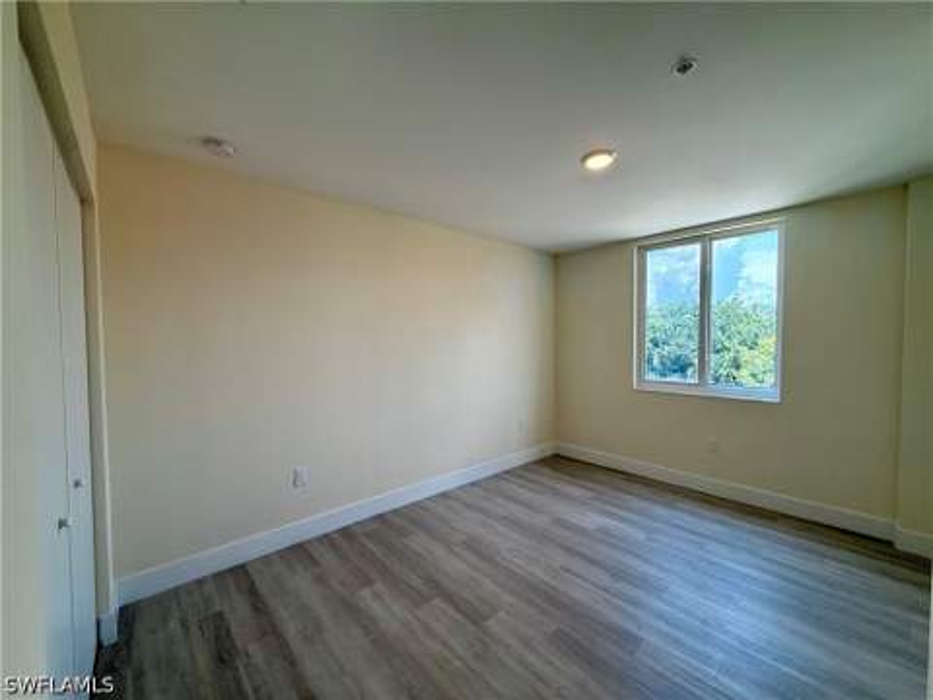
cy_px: 350
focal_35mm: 14
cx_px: 466
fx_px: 377
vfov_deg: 85.7
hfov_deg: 102.1
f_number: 2.2
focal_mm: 2.22
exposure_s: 1/186
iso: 64
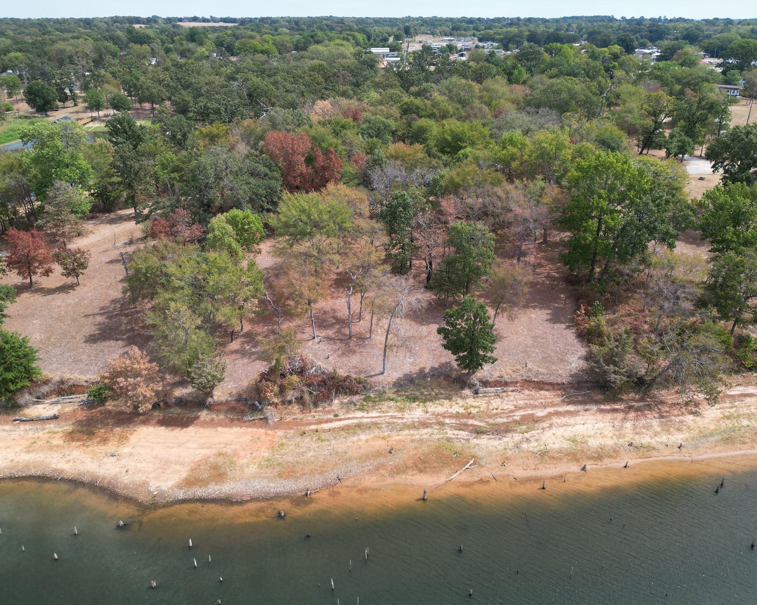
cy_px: 292
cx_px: 388
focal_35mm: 26
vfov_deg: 54.9
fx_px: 583
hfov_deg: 66.0
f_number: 1.7
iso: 200
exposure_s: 1/2000
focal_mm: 6.72
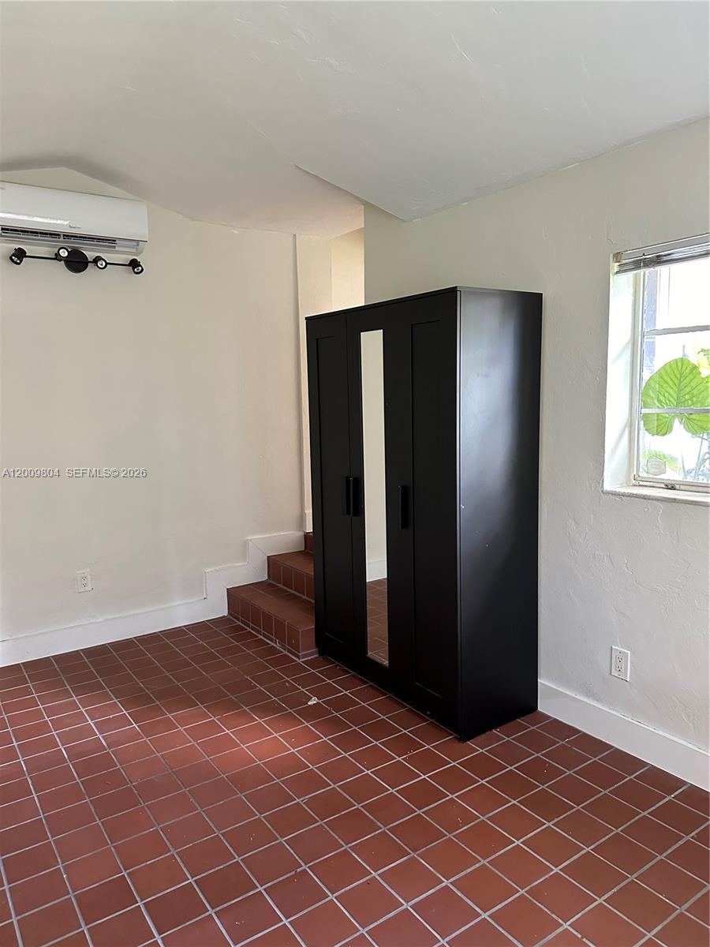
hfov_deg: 56.8
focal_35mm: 24
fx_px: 656
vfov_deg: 71.6
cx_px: 355
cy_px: 474
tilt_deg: -7.3
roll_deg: +1.9
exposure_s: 1/60
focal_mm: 6.86
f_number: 1.78
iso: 640
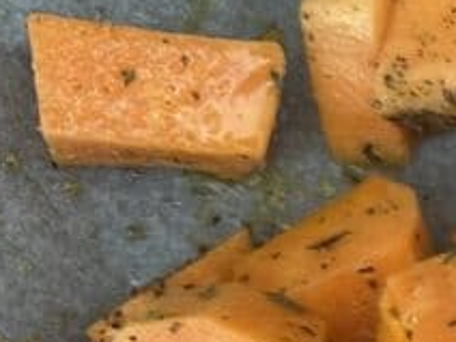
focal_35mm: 136
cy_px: 531
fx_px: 1792
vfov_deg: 10.5
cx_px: 1127
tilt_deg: -83.4
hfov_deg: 11.6
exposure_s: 1/60
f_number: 1.78
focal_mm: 6.86
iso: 250
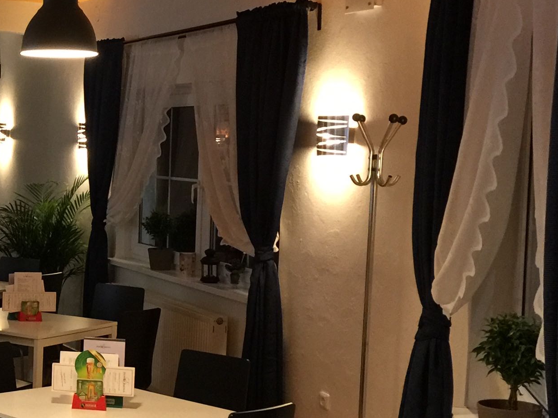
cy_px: 228
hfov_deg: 23.6
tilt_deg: -4.2
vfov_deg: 19.4
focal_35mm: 76
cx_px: -96
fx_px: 1225
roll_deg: -1.7
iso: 125
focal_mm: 4.15
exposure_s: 1/8
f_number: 2.2
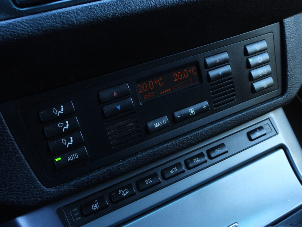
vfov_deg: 30.9
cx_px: 157
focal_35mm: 47
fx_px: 410
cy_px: 119
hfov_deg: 40.4
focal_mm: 7.9
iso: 125
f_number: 3.2
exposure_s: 1/30
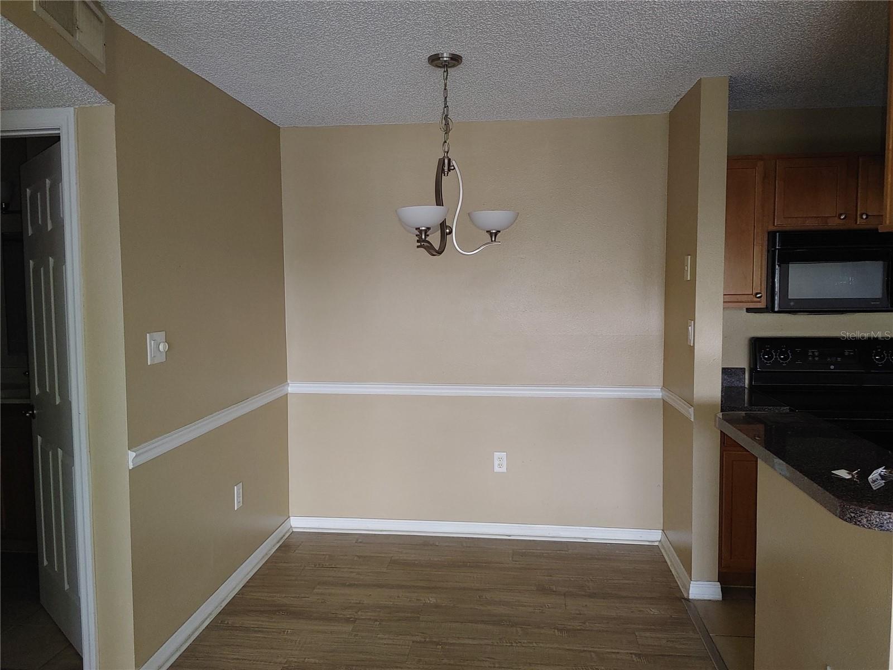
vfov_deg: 53.1
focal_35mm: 26
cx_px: 446
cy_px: 335
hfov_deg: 67.3
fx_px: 671
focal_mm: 4.81
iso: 100
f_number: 1.8
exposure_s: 1/30
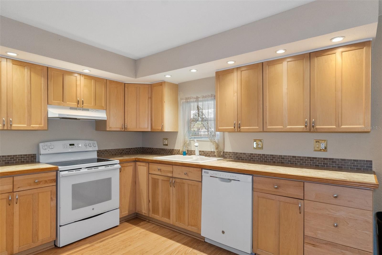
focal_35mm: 20
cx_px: 191
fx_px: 207
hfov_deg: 85.4
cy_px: 128
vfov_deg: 63.2
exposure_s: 1/3
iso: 640
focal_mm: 13
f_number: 8
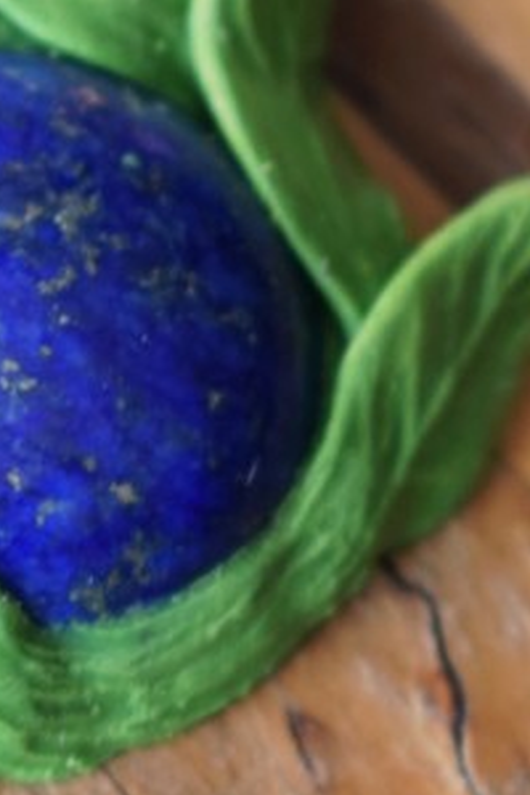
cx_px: 66
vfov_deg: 6.5
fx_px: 6998
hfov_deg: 4.3
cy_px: 292
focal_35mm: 317
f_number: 5.6
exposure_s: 1/60
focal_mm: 55
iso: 720
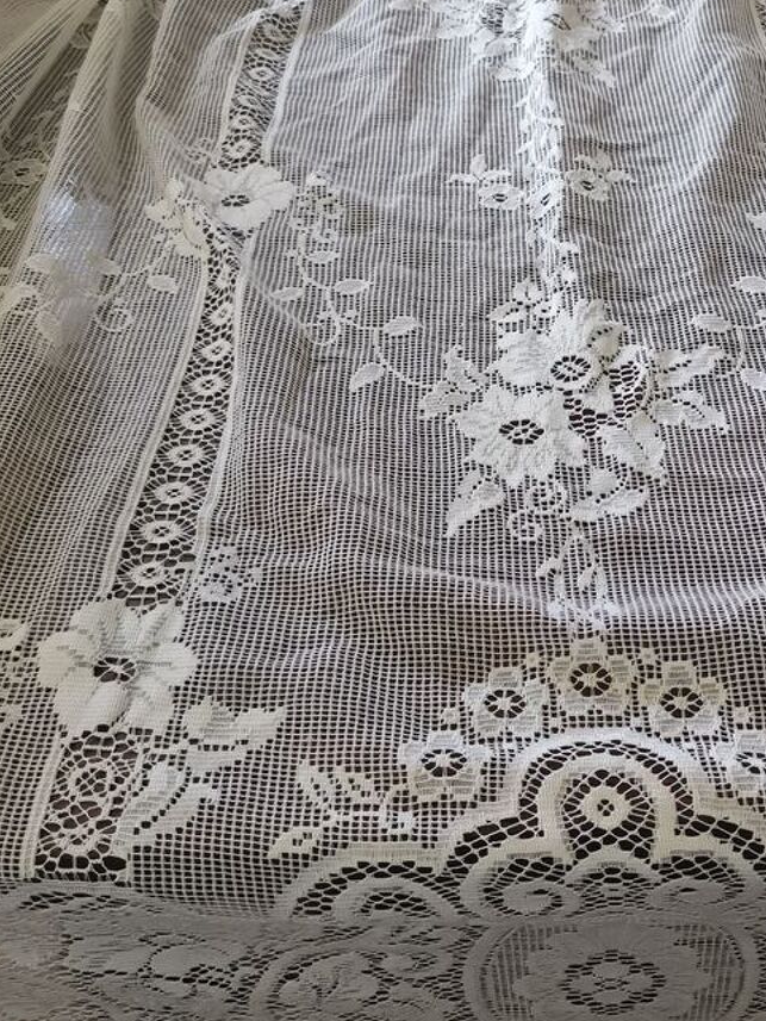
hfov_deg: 33.8
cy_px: 432
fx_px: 1239
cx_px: 550
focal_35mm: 42
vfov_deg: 44.6
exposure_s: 1/50
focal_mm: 5.58
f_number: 1.8
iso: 320
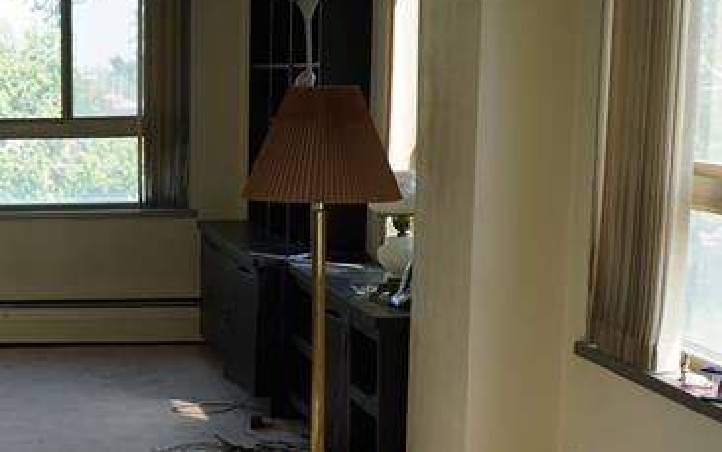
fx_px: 1850
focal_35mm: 94
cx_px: 0
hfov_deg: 21.3
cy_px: 486
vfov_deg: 13.7
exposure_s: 1/160
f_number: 4
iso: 125
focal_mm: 33
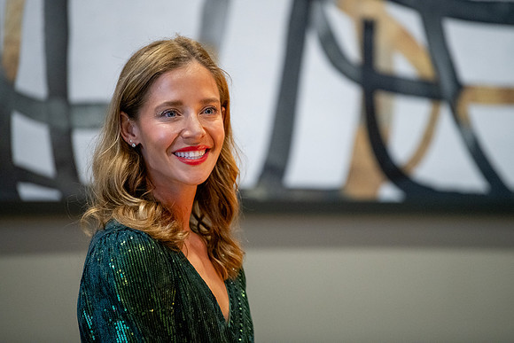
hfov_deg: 9.1
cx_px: 290
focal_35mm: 226
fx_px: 3221
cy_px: 150
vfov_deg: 6.1
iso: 3200
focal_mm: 200
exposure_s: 1/160
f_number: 2.8
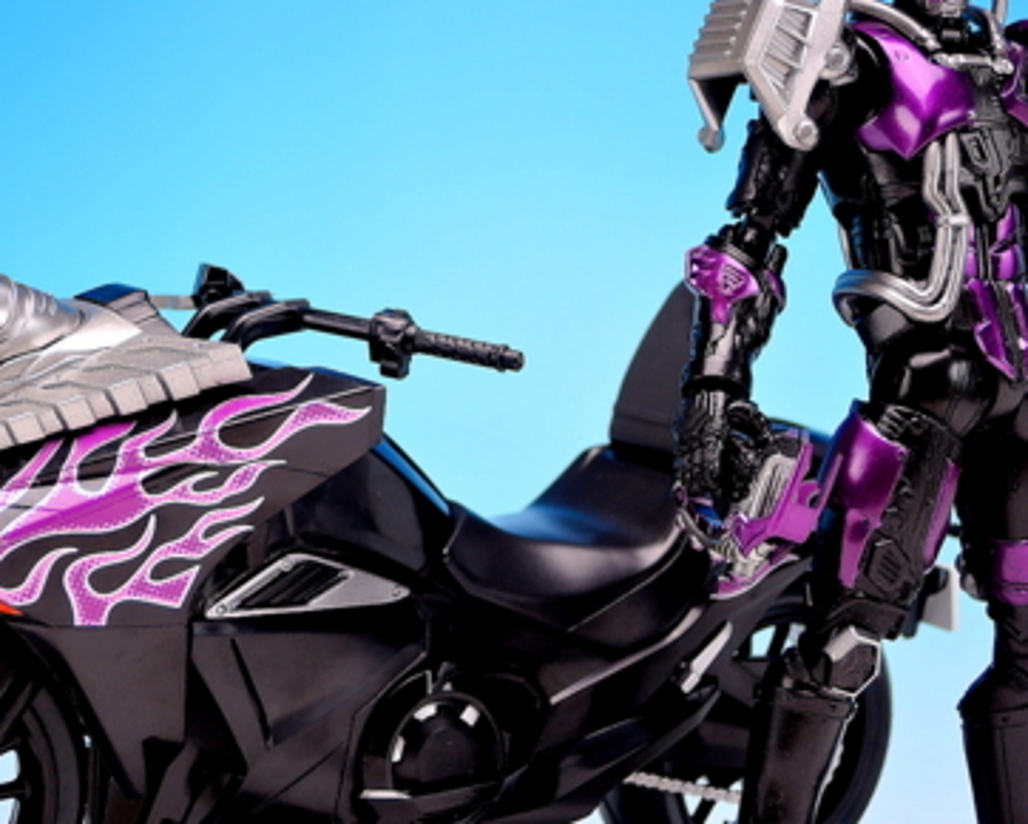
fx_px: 2709
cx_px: 440
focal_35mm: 89
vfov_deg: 17.3
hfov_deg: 21.5
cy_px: 418
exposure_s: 1/4
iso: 80
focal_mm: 11.8
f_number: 3.5
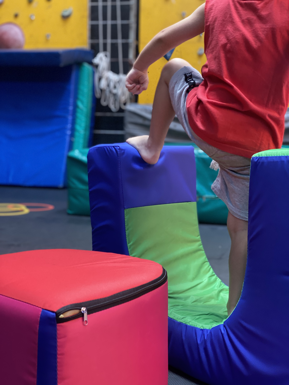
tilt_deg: -3.9
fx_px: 579
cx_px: 144
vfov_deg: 36.8
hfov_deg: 28.0
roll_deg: -2.6
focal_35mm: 52
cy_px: 192
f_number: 2
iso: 200
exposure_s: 1/33
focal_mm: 6
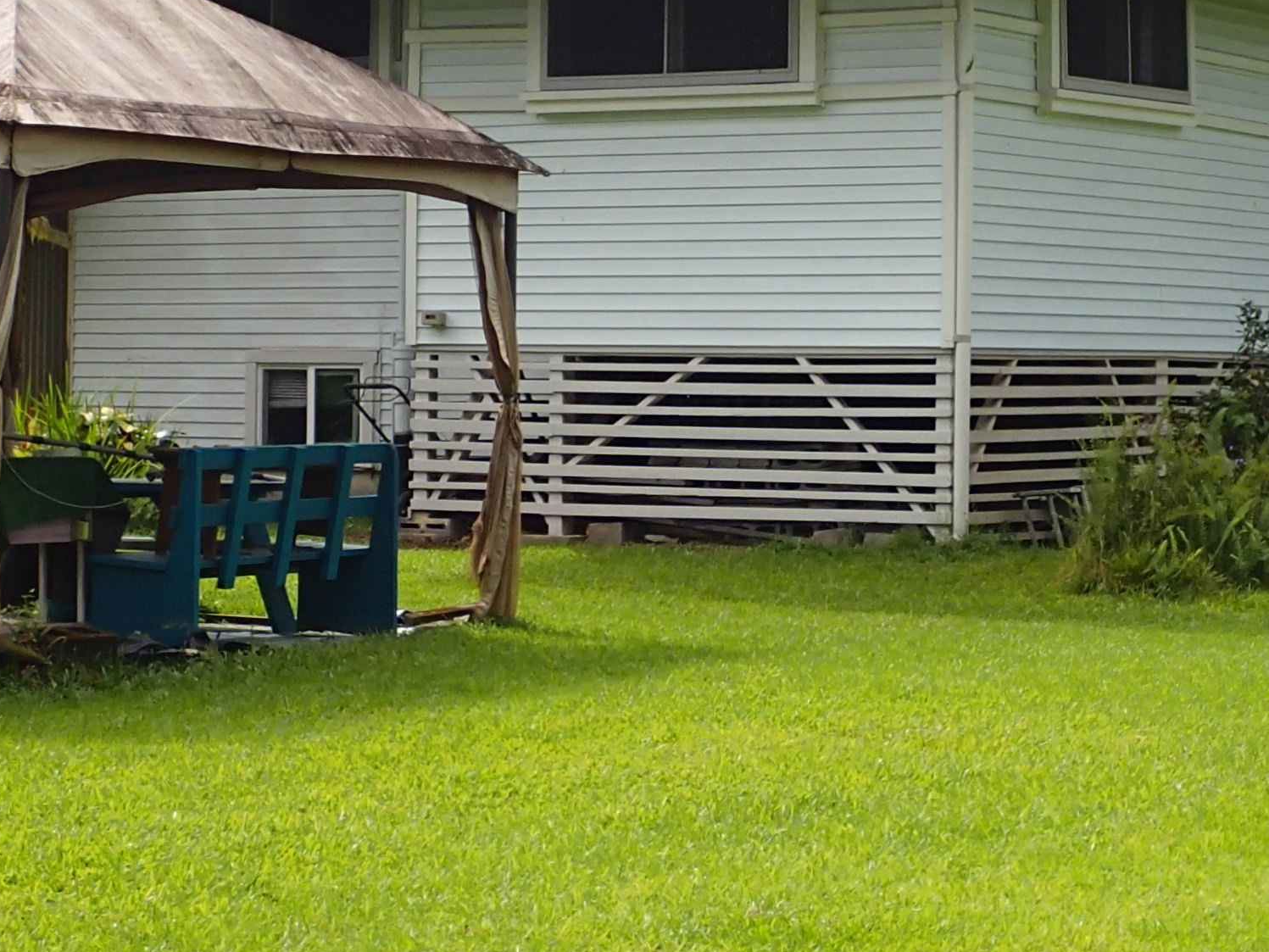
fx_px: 3886
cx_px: 747
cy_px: 169
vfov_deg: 13.9
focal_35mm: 106
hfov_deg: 18.5
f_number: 4
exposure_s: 1/640
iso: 100
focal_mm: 7.34
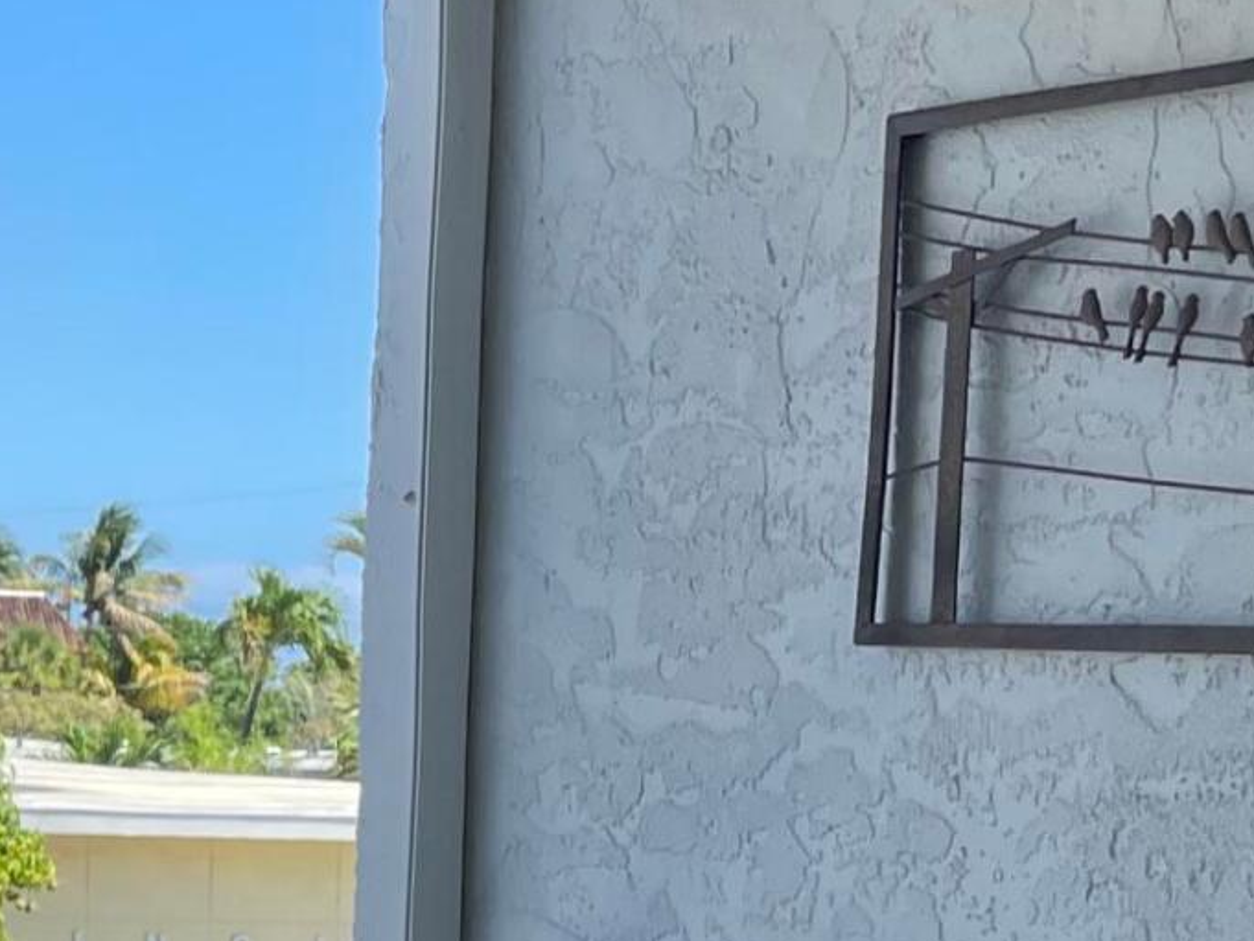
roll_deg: -1.2
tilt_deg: +0.3
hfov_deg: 14.8
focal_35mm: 110
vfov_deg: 13.4
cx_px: -1210
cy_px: 702
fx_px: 3986
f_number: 1.6
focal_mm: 4.2
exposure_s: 1/703
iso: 32
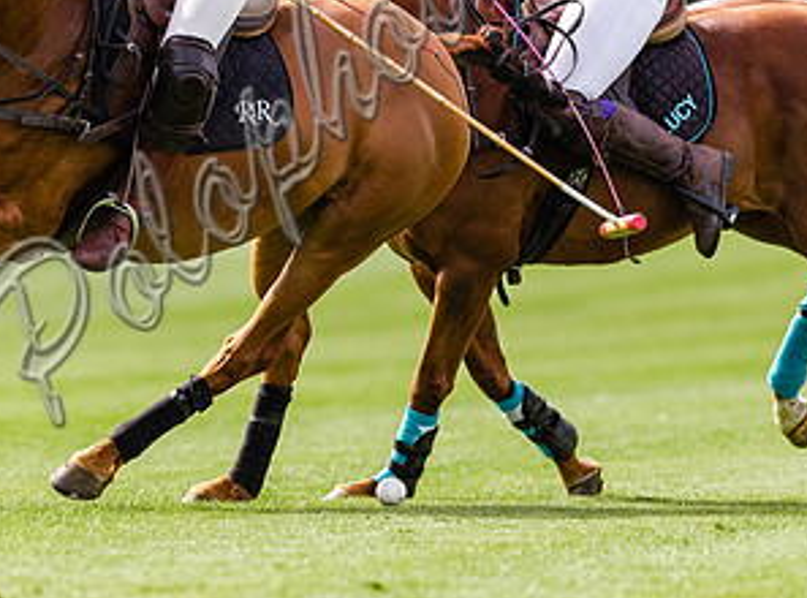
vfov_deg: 1.1
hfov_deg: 1.5
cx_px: 132
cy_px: 190
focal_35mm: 1294
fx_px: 30033
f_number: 4
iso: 400
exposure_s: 1/2500
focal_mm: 500
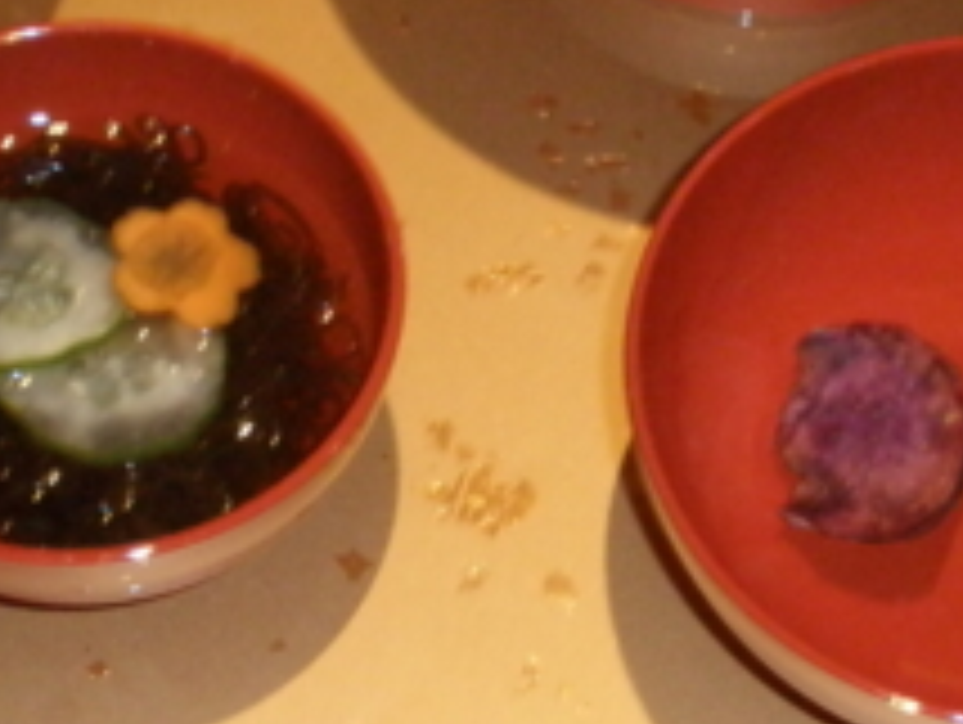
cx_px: 508
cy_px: 414
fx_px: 3843
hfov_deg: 14.3
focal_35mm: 138
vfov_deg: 10.8
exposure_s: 1/30
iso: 200
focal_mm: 6.6
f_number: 3.5
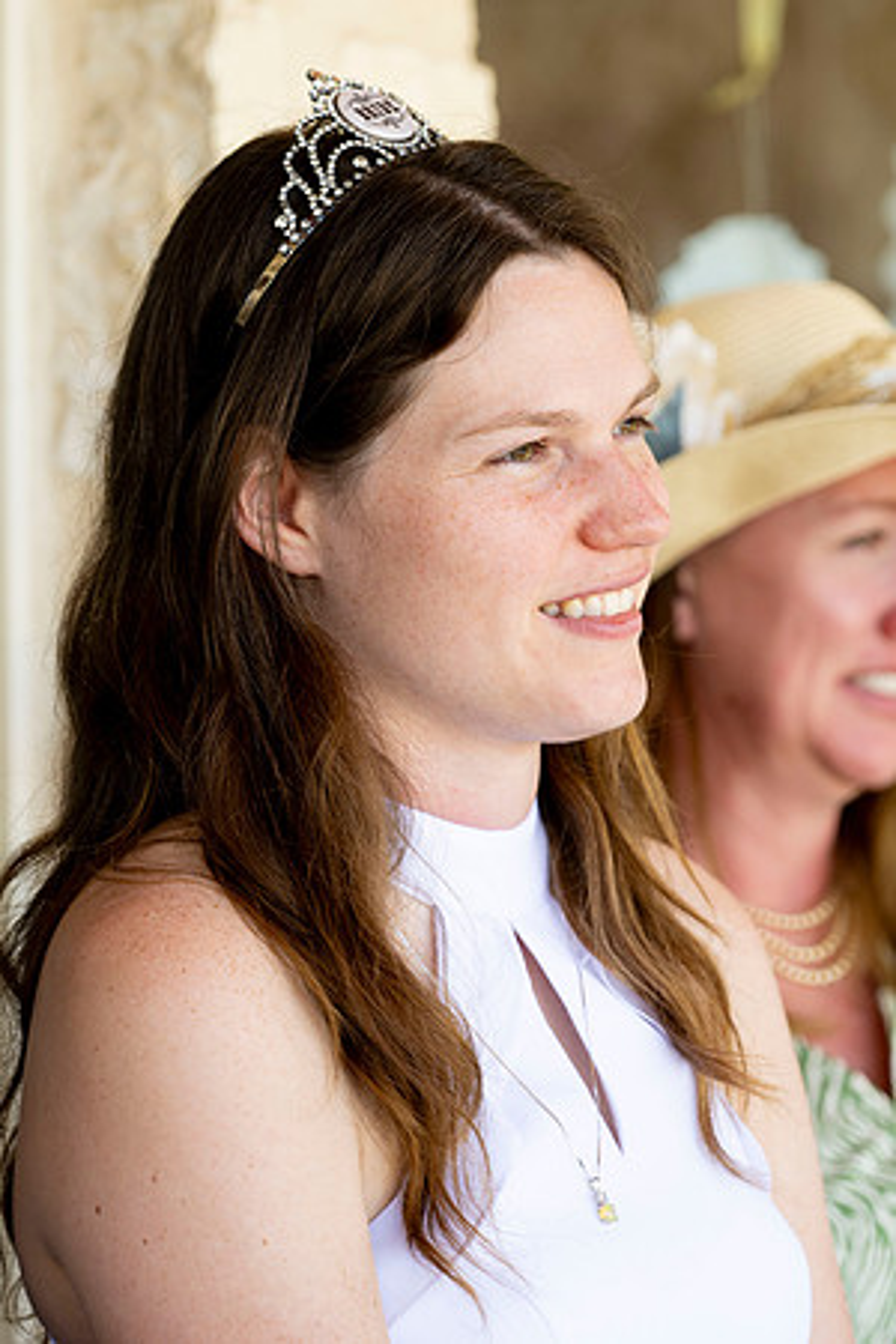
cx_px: 571
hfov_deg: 7.6
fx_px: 6719
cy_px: 672
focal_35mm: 180
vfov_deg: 11.4
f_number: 4
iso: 125
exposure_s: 1/160
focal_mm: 120
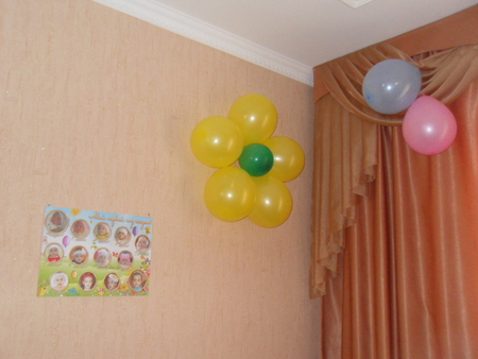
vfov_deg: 40.7
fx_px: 484
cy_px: 180
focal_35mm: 35
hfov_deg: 52.6
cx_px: 239
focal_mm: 6.3
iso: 400
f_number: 3.5
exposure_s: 1/45
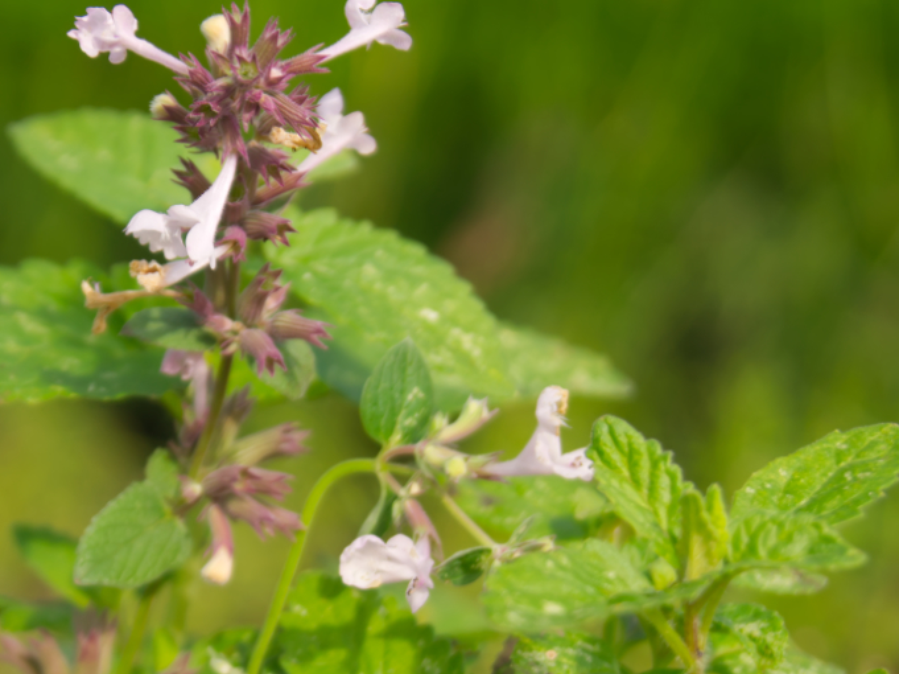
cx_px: 198
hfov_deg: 14.1
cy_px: 423
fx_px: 3630
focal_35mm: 140
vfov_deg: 10.6
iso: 100
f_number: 6.3
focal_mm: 55
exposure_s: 1/160
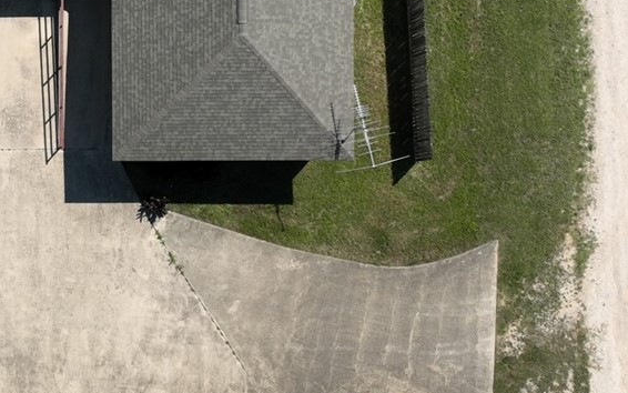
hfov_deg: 20.9
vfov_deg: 14.2
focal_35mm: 92
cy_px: 178
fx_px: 1575
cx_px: -143
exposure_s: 1/2500
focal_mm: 12.29
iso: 110
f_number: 2.8
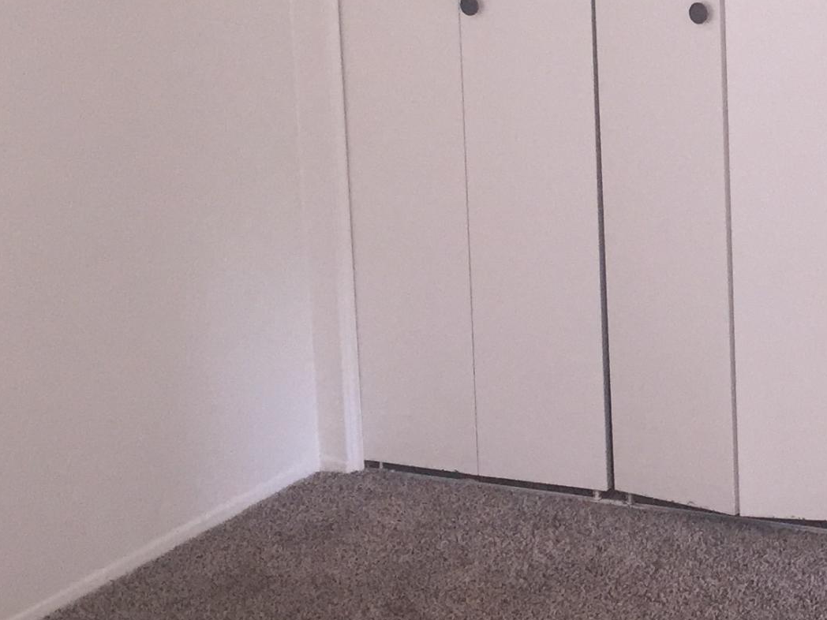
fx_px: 1983
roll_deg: -0.5
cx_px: 852
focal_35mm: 83
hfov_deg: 22.5
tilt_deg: -11.2
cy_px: 110
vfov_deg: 17.6
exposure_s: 1/30
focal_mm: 4.15
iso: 125
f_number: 2.2
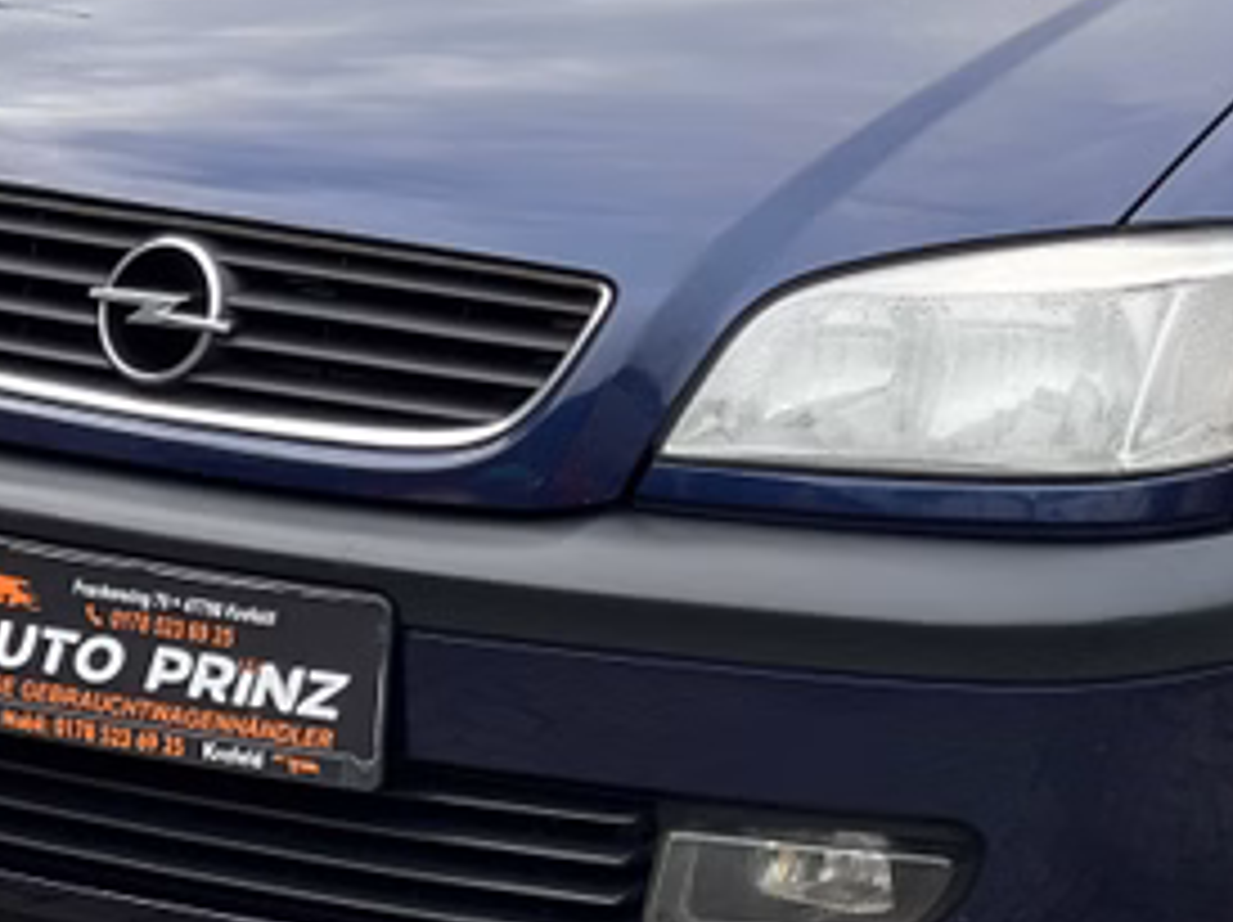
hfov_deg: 10.5
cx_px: 1246
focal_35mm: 187
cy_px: -18
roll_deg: -2.3
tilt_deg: -5.6
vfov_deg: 7.9
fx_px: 6655
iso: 25
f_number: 2.2
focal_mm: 7.5
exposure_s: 1/121
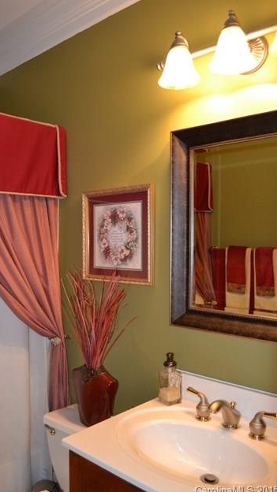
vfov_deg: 66.1
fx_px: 379
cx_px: 116
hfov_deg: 40.1
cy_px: 245
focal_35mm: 29
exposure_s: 1/60
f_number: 3.5
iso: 1250
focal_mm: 18
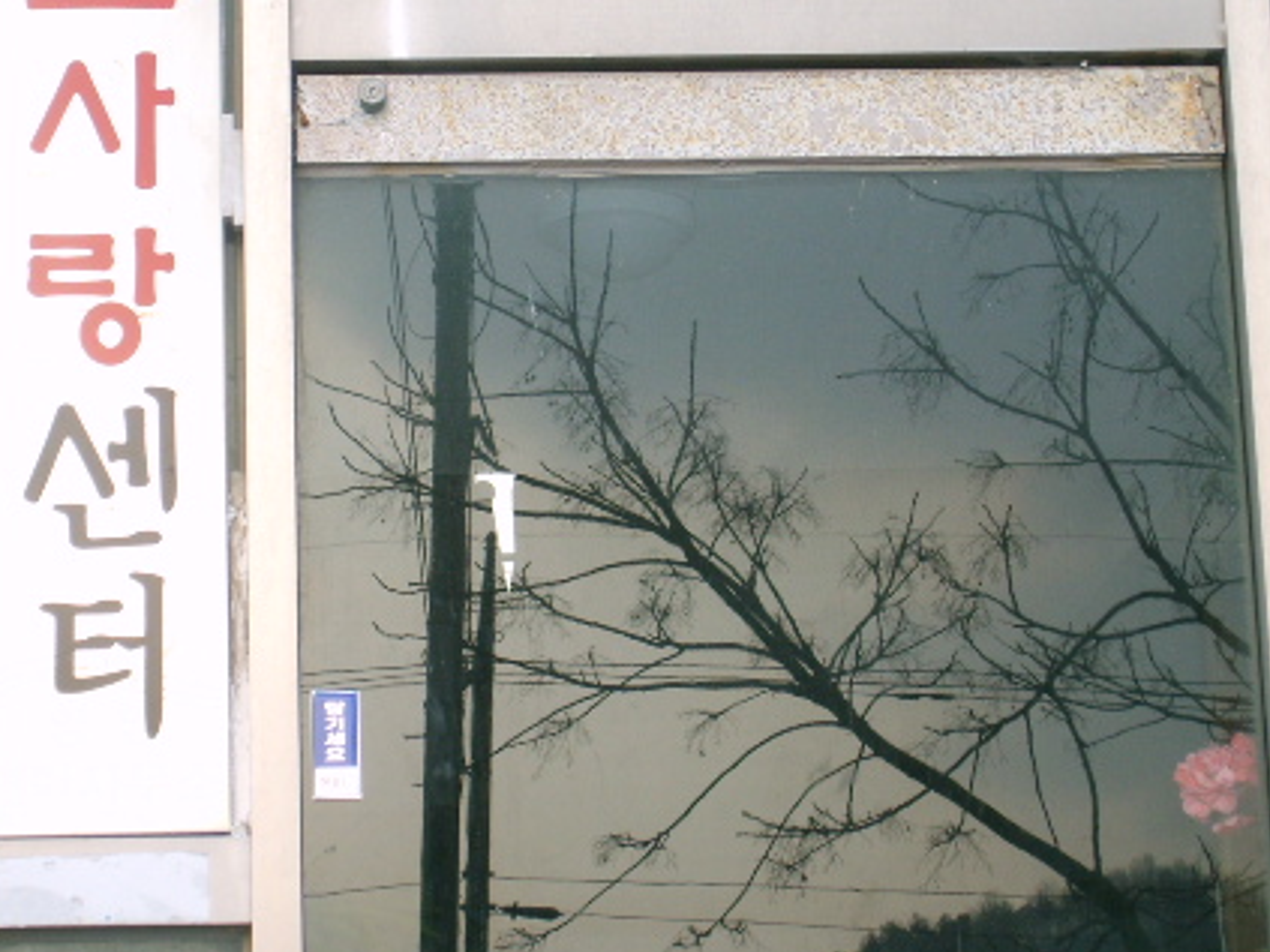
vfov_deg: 13.6
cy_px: 444
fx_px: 3998
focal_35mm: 109
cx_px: 555
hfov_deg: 18.0
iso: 85
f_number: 3.9
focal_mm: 12
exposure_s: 1/250
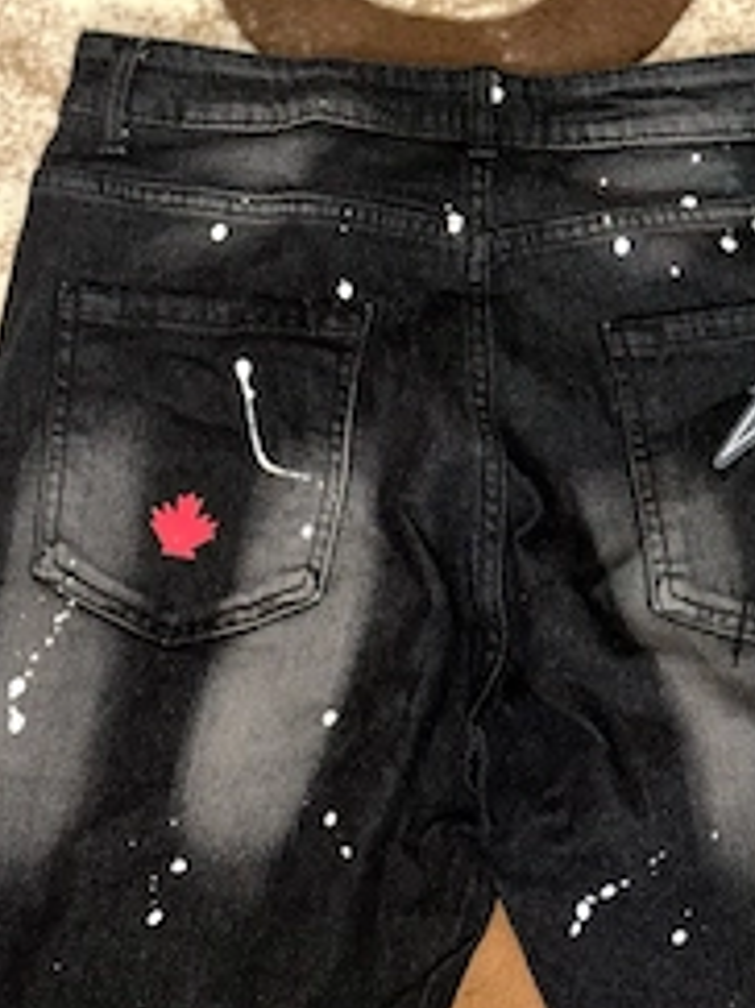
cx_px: 510
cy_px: 502
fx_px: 2299
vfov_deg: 24.7
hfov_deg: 18.6
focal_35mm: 79
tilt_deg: -79.2
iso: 100
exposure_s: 1/5
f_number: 1.78
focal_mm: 6.76
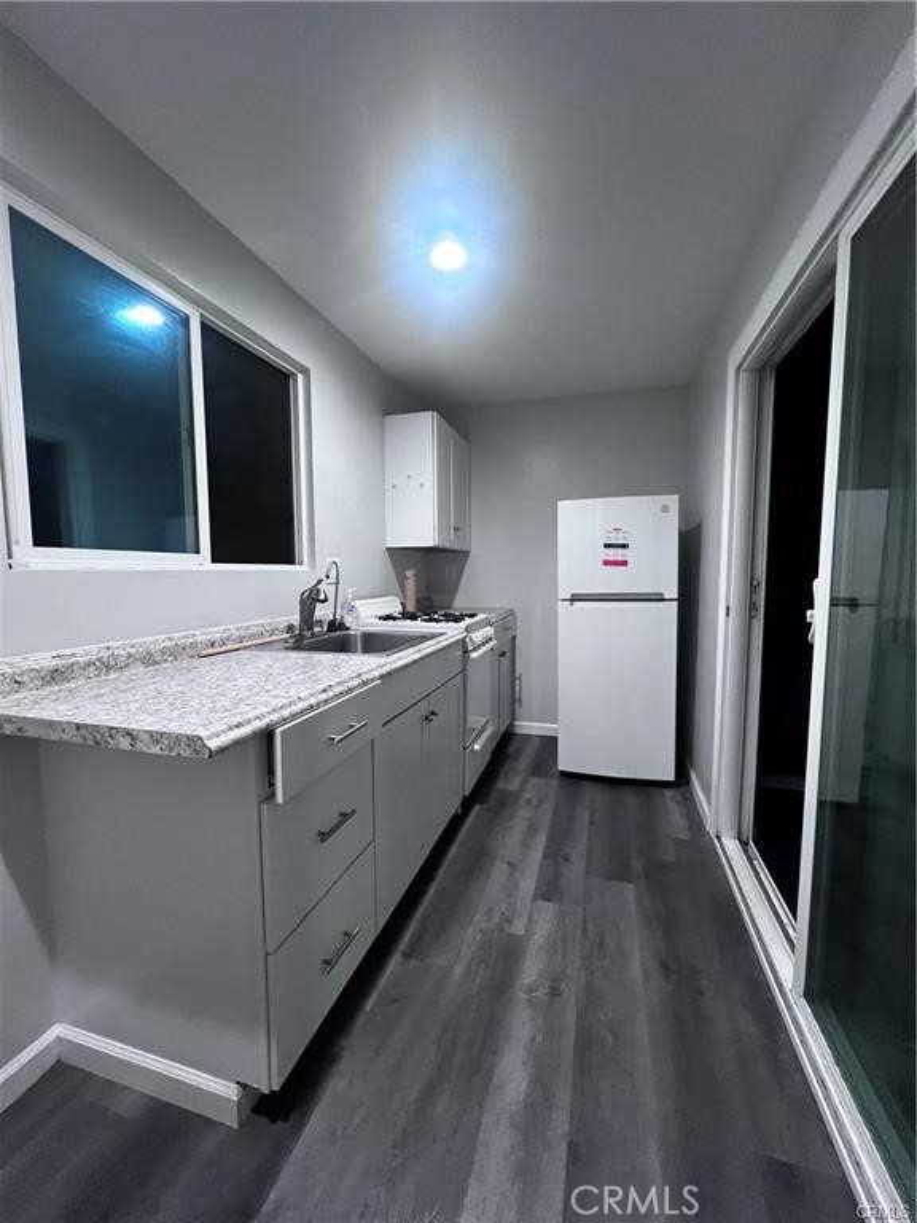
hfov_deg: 89.9
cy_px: 612
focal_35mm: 13
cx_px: 458
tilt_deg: -4.8
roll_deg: +1.3
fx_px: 459
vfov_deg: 106.2
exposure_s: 1/60
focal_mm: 1.57
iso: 320
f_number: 1.8
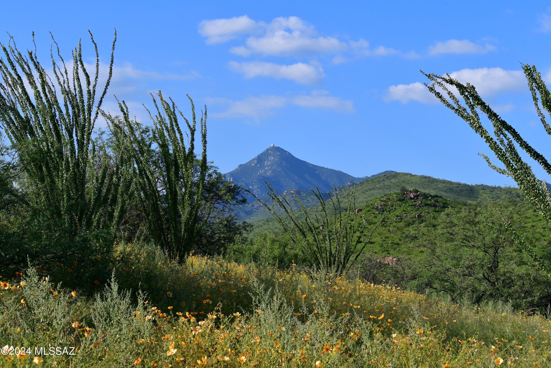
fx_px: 1255
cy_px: 184
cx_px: 276
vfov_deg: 16.7
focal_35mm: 82
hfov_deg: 24.8
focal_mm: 55
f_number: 13
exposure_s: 1/1000
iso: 800
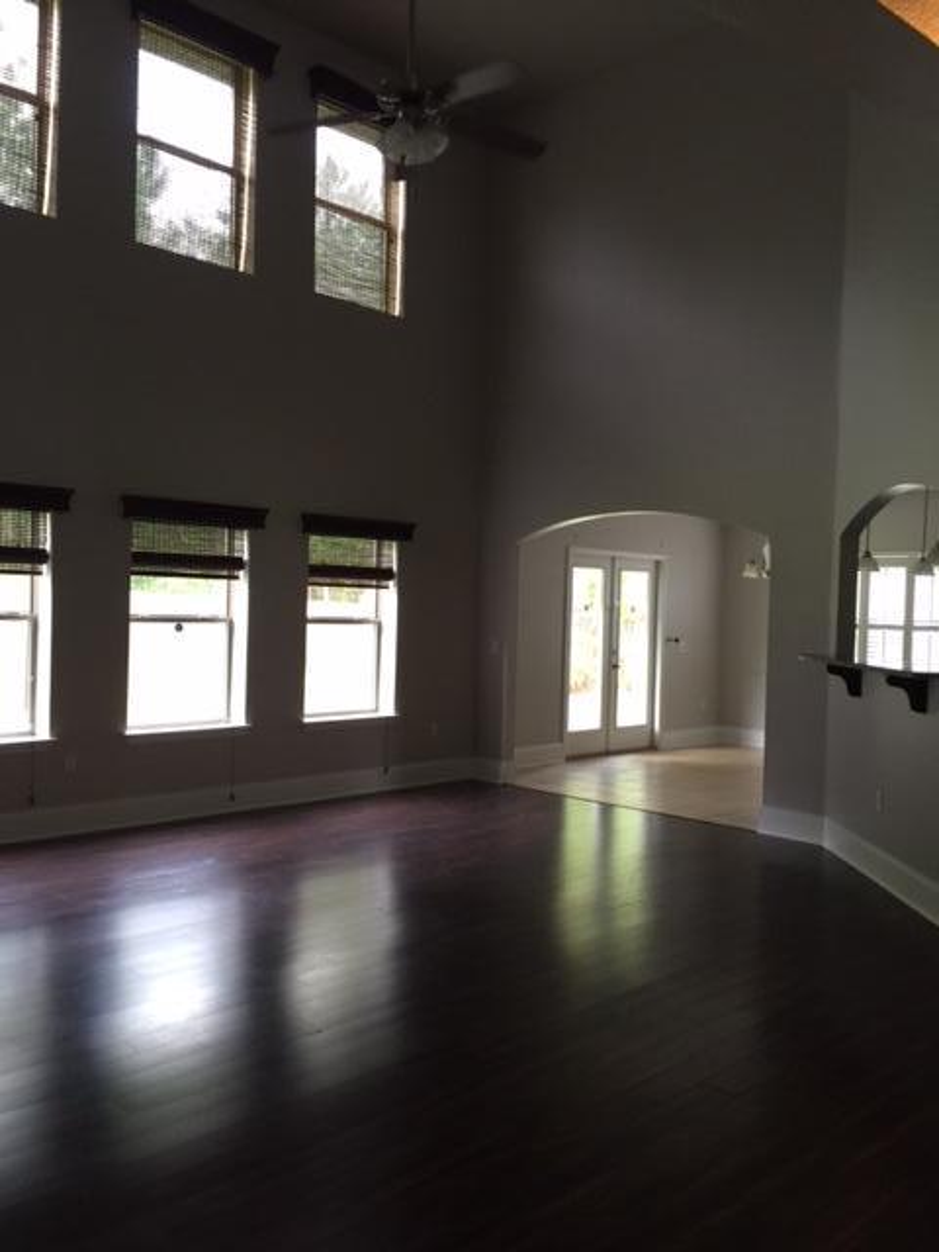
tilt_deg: +1.2
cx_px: 470
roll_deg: -1.6
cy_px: 626
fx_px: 1049
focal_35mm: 29
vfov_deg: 61.7
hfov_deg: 48.2
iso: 50
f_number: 2.2
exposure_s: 1/15
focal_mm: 4.15
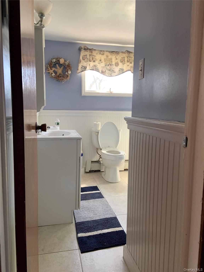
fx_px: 204
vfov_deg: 67.3
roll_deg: -0.9
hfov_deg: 53.1
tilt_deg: -6.4
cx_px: 102
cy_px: 136
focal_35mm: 26
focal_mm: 4.25
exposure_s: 1/73
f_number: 1.8
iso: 100
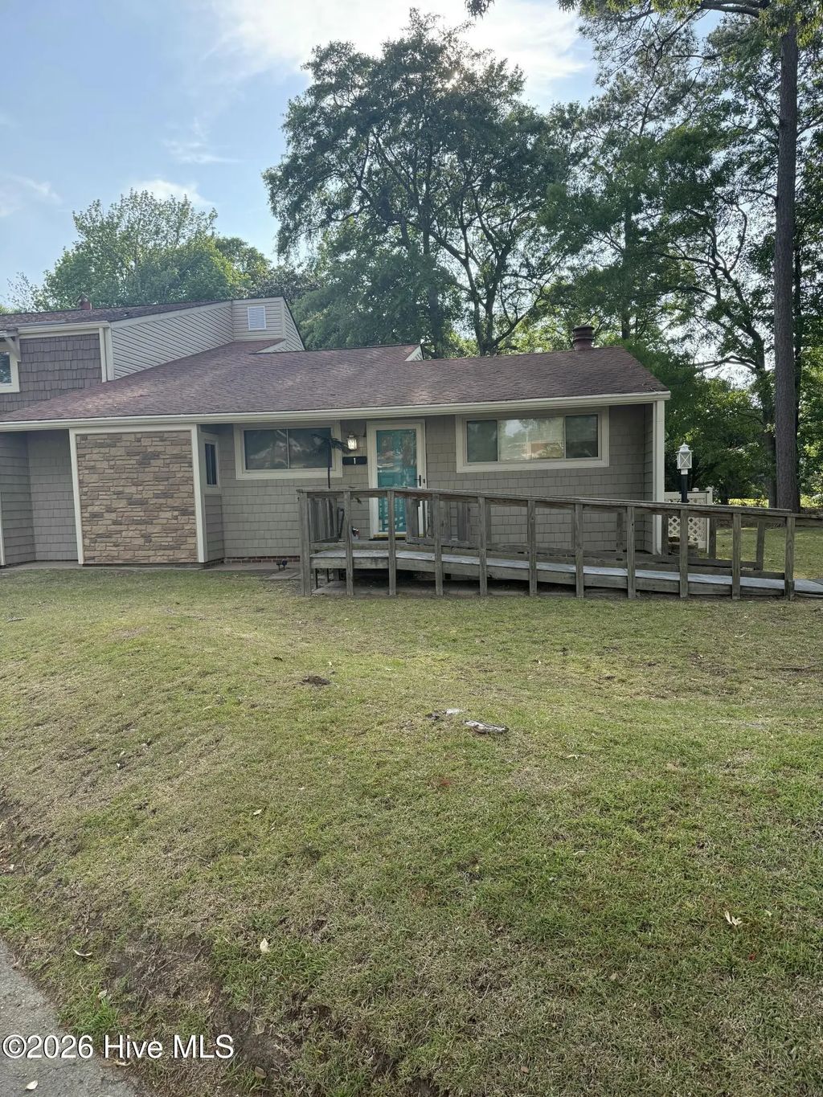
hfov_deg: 56.8
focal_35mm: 24
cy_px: 548
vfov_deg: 71.6
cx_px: 412
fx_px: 761
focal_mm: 6.76
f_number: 1.78
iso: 100
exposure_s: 1/1211
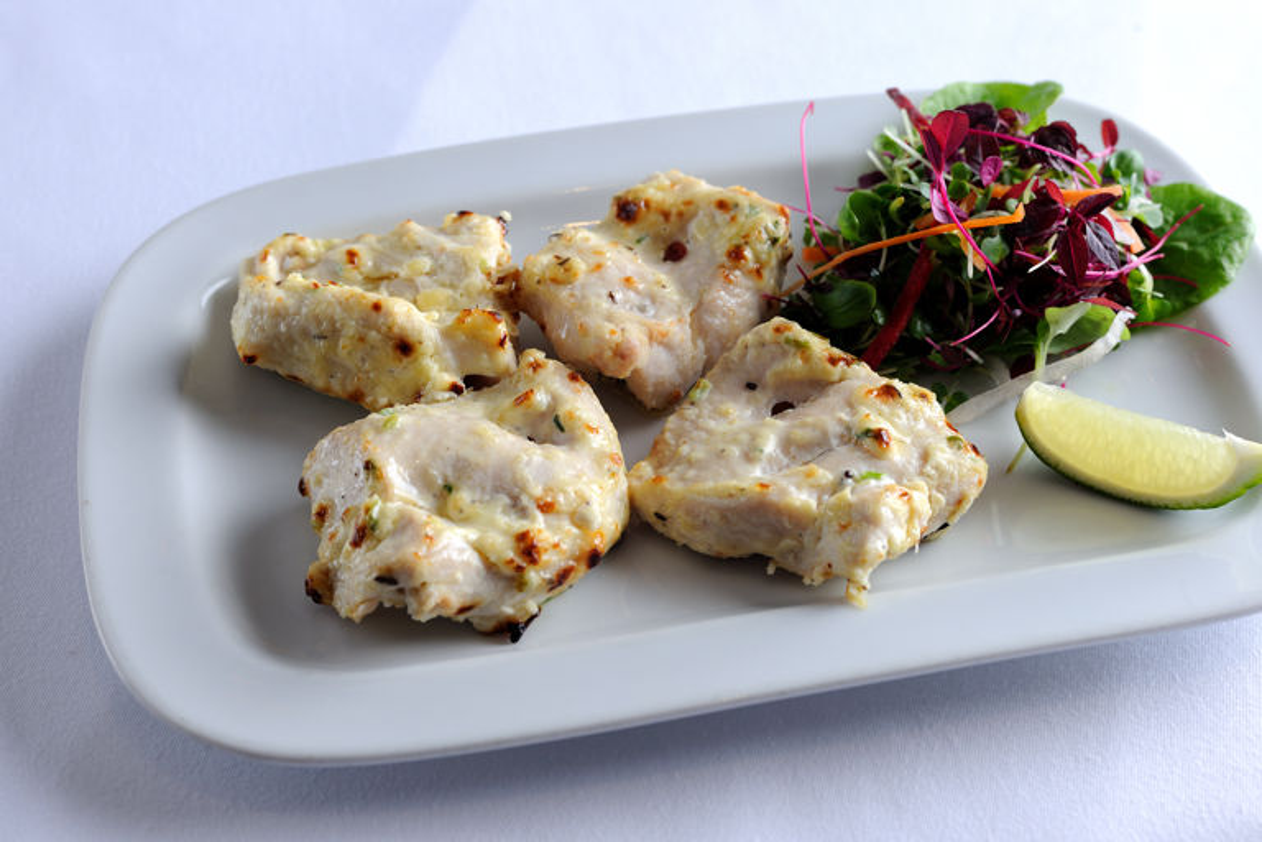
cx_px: 631
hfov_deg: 39.6
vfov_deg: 27.0
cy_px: 421
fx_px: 1753
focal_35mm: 50
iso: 400
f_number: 9
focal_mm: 50
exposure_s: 1/200
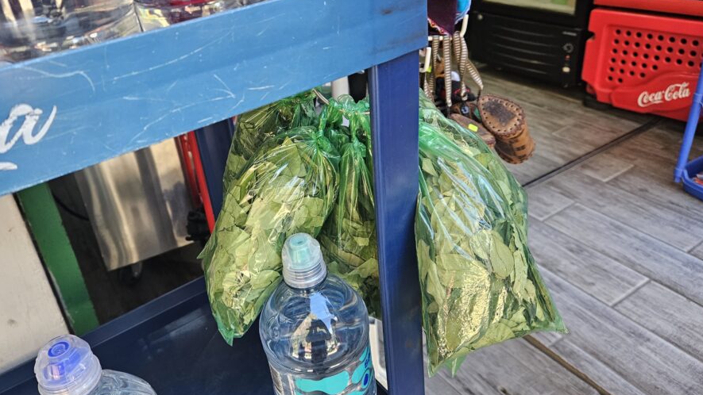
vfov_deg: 40.0
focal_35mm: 29
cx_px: 304
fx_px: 541
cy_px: 157
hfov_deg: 65.8
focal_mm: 5.4
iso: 400
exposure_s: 1/359
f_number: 1.8
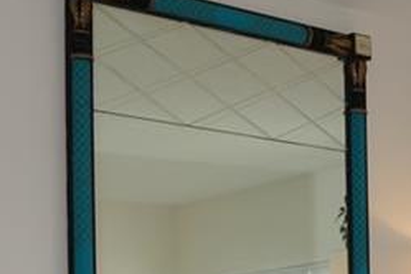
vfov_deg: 11.4
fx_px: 1313
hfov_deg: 17.1
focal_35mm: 115
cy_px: 408
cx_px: 472
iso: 125
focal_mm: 10.4
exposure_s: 1/100
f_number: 3.2
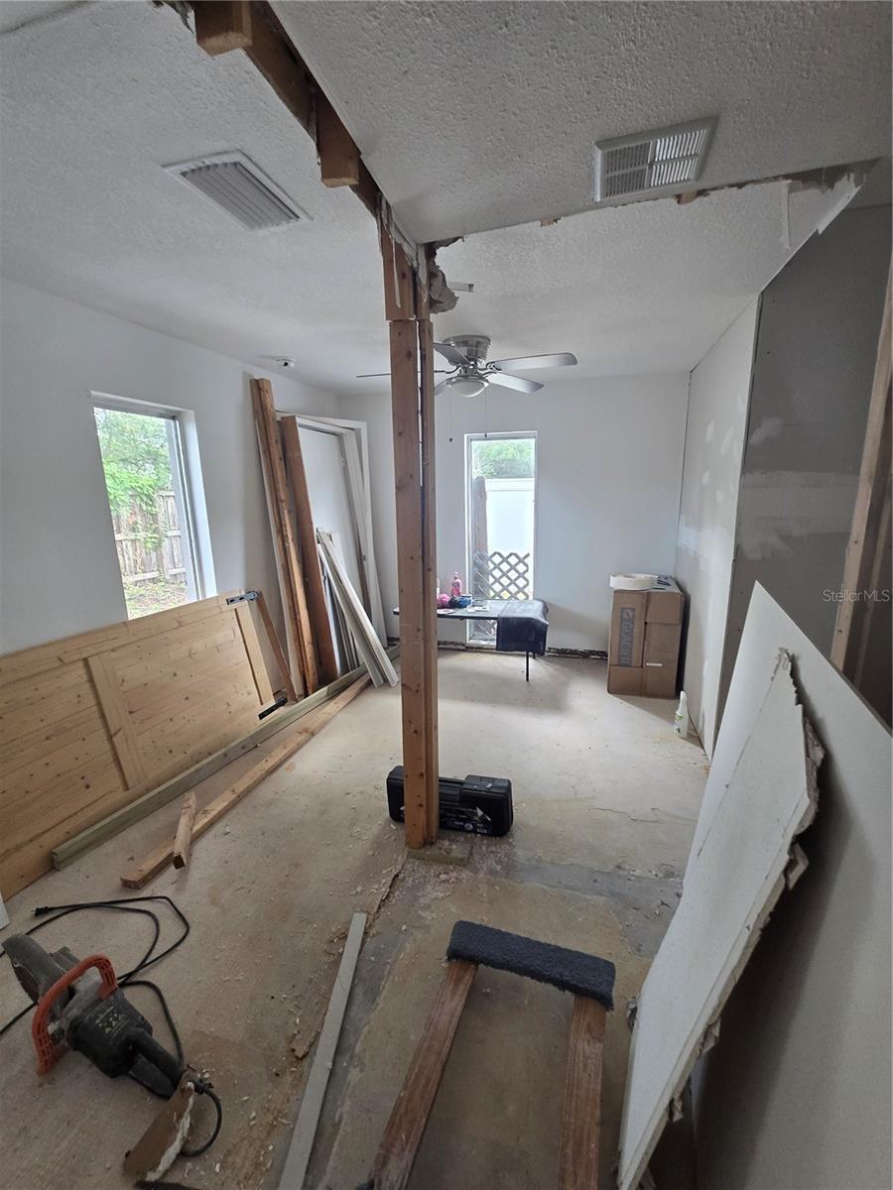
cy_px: 595
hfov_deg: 89.9
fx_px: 447
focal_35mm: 13
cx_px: 446
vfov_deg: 106.2
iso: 160
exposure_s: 1/60
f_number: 2.2
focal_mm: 2.2
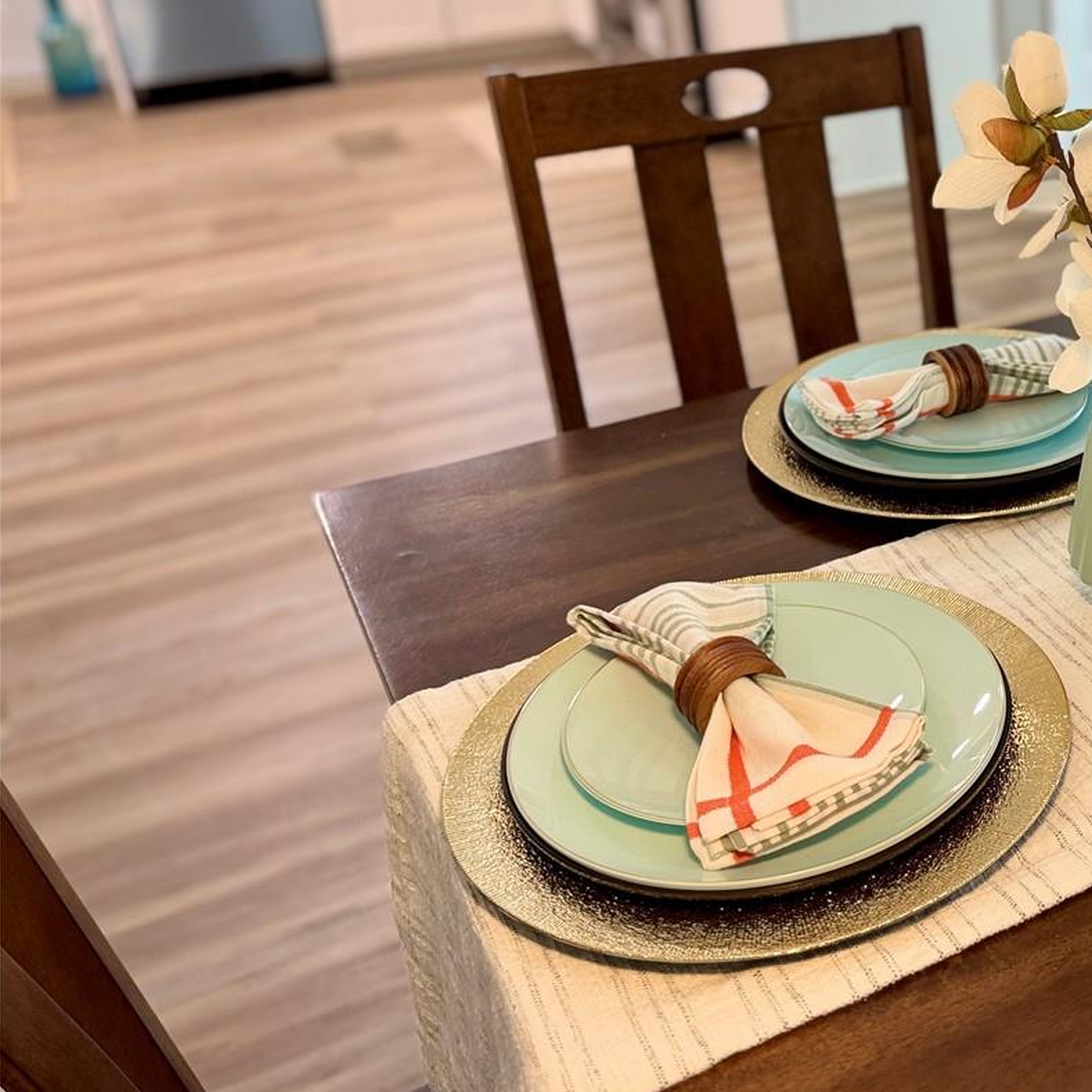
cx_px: 1106
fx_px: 1535
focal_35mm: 43
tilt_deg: -25.2
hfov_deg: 35.3
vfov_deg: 38.9
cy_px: 406
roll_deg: +1.0
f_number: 1.78
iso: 200
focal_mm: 6.76
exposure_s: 1/115
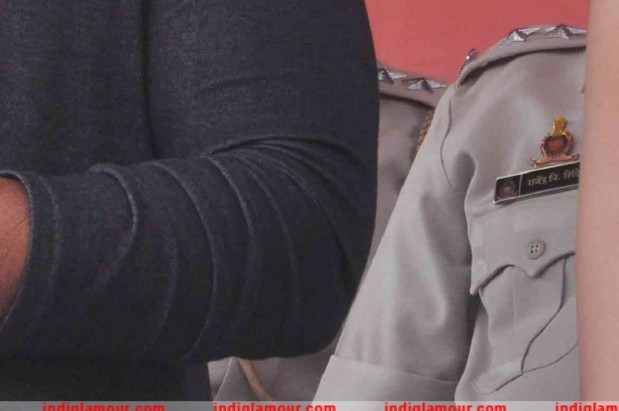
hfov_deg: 5.7
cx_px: -231
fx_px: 6199
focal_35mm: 361
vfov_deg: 3.8
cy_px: -242
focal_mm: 66
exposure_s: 1/250
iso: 1000
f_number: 10
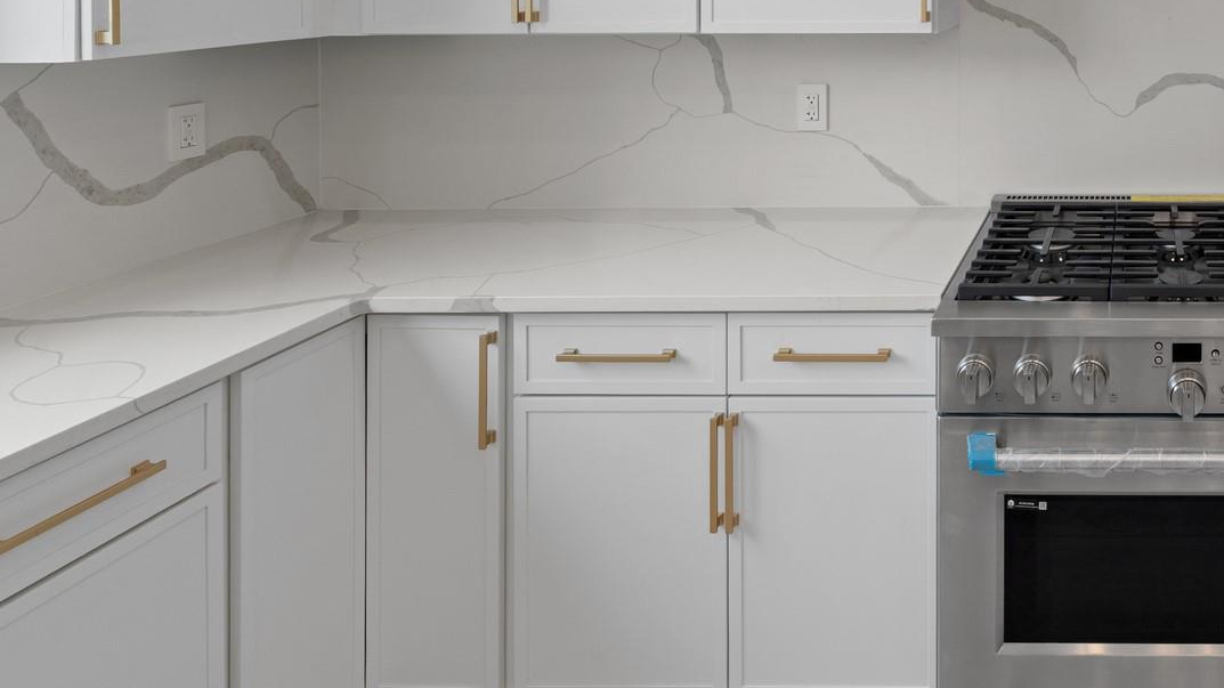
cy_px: -21
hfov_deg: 57.0
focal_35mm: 28
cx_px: 1132
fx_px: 909
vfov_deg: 36.6
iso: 250
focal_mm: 14
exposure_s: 1/10
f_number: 10
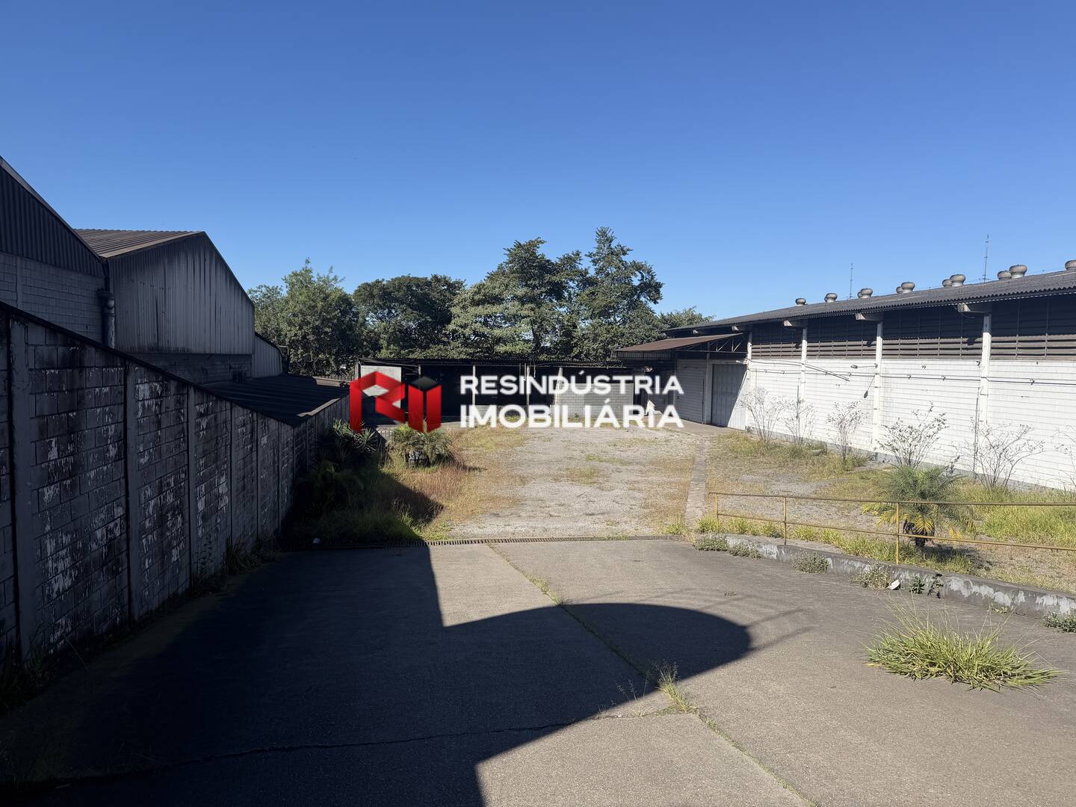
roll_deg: -0.9
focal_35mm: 24
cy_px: 404
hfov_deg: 71.6
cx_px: 538
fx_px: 746
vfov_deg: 56.8
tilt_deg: -4.3
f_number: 1.78
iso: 80
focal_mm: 6.76
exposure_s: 1/3953
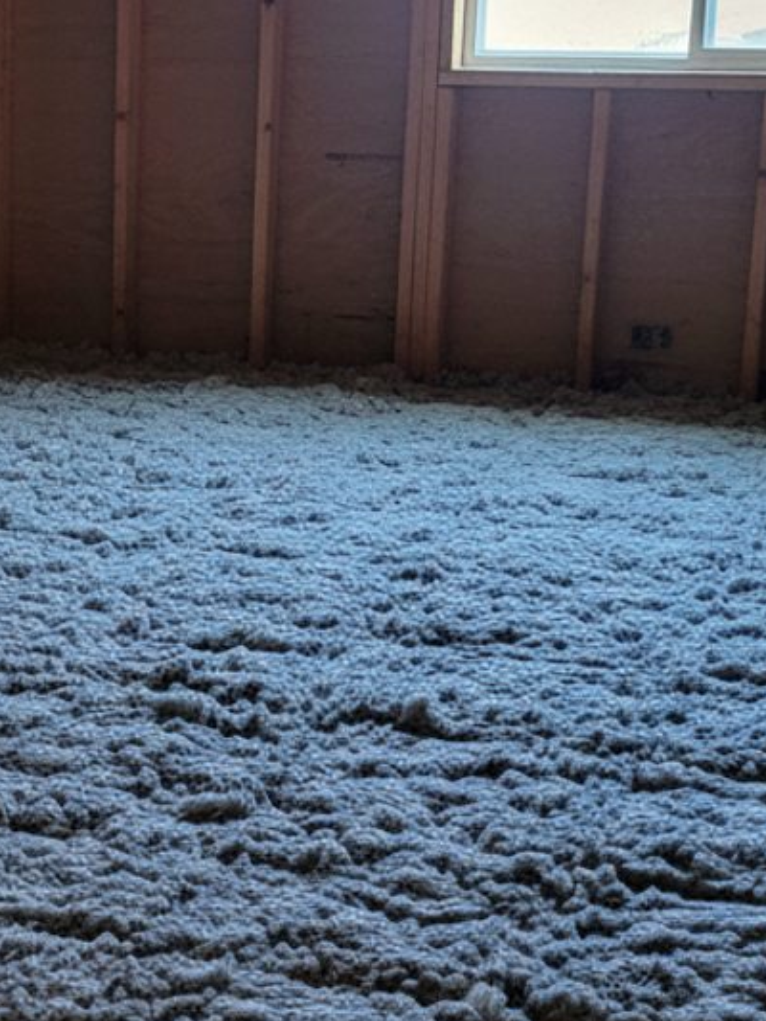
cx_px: -27
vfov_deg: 35.5
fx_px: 1593
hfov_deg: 25.5
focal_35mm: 54
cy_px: 521
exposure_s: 1/1779
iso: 55
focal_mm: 6.8
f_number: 1.68
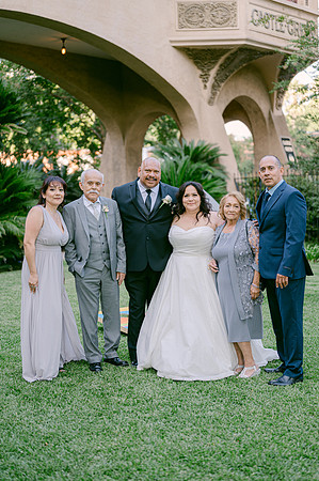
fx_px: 666
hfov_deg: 26.9
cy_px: 240
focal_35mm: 50
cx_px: 160
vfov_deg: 39.6
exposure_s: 1/320
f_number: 2
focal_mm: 50
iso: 100
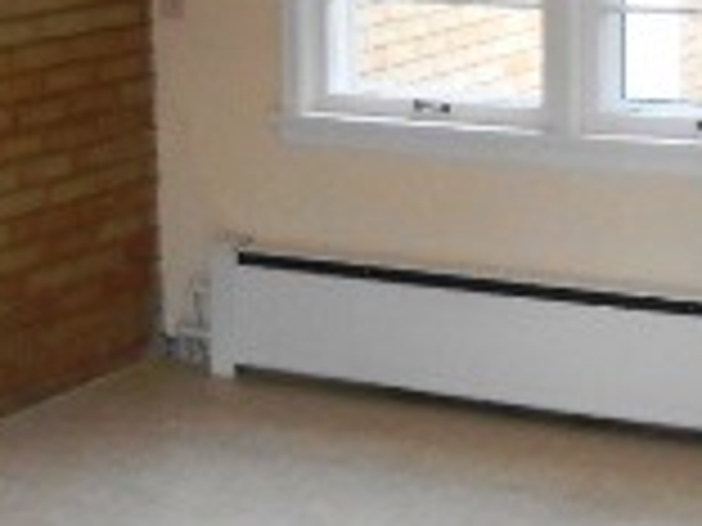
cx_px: 400
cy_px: 153
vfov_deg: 13.8
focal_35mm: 107
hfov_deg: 18.4
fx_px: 2170
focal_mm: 4.6
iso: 200
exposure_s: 1/30
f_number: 3.5
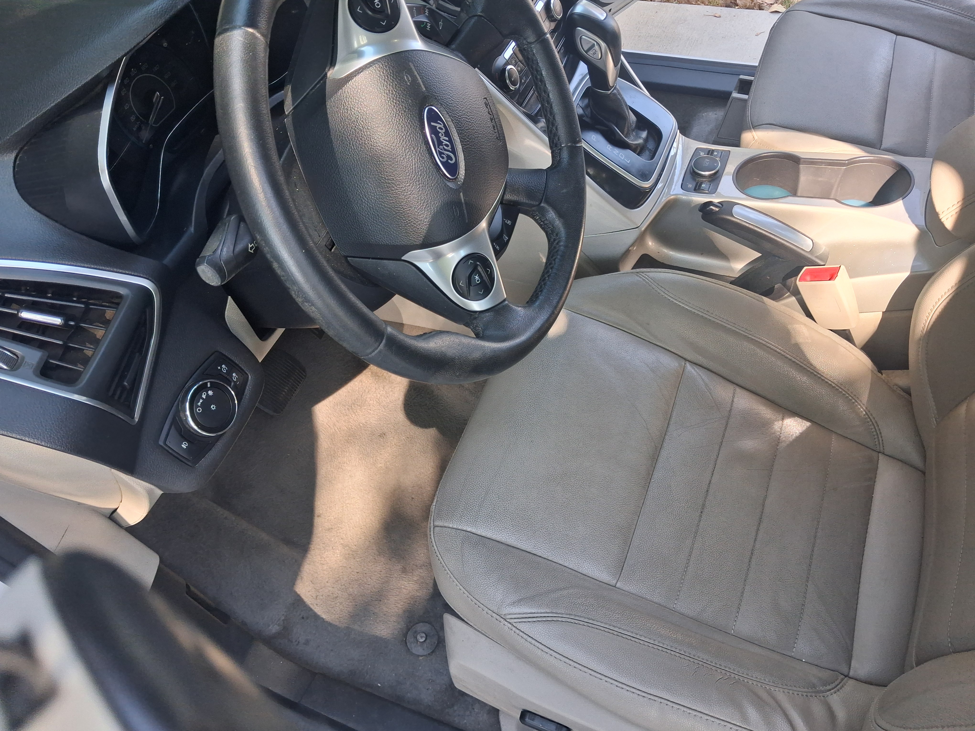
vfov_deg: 51.4
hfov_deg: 65.3
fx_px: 760
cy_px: 366
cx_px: 488
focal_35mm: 27
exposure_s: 1/120
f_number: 1.8
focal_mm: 4
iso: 100
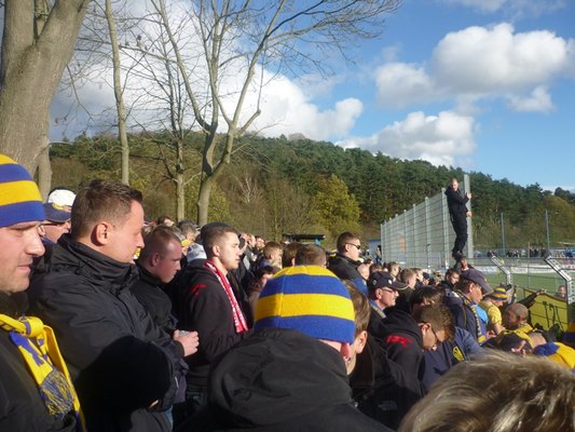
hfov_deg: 55.3
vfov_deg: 43.0
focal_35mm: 33
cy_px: 216
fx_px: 548
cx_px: 288
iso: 80
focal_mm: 5.5
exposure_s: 1/1000
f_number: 2.8
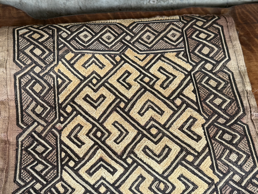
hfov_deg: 71.6
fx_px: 179
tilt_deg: -60.0
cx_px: 129
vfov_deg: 56.8
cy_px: 97
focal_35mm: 24
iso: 80
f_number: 1.78
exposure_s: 1/120
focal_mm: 6.76
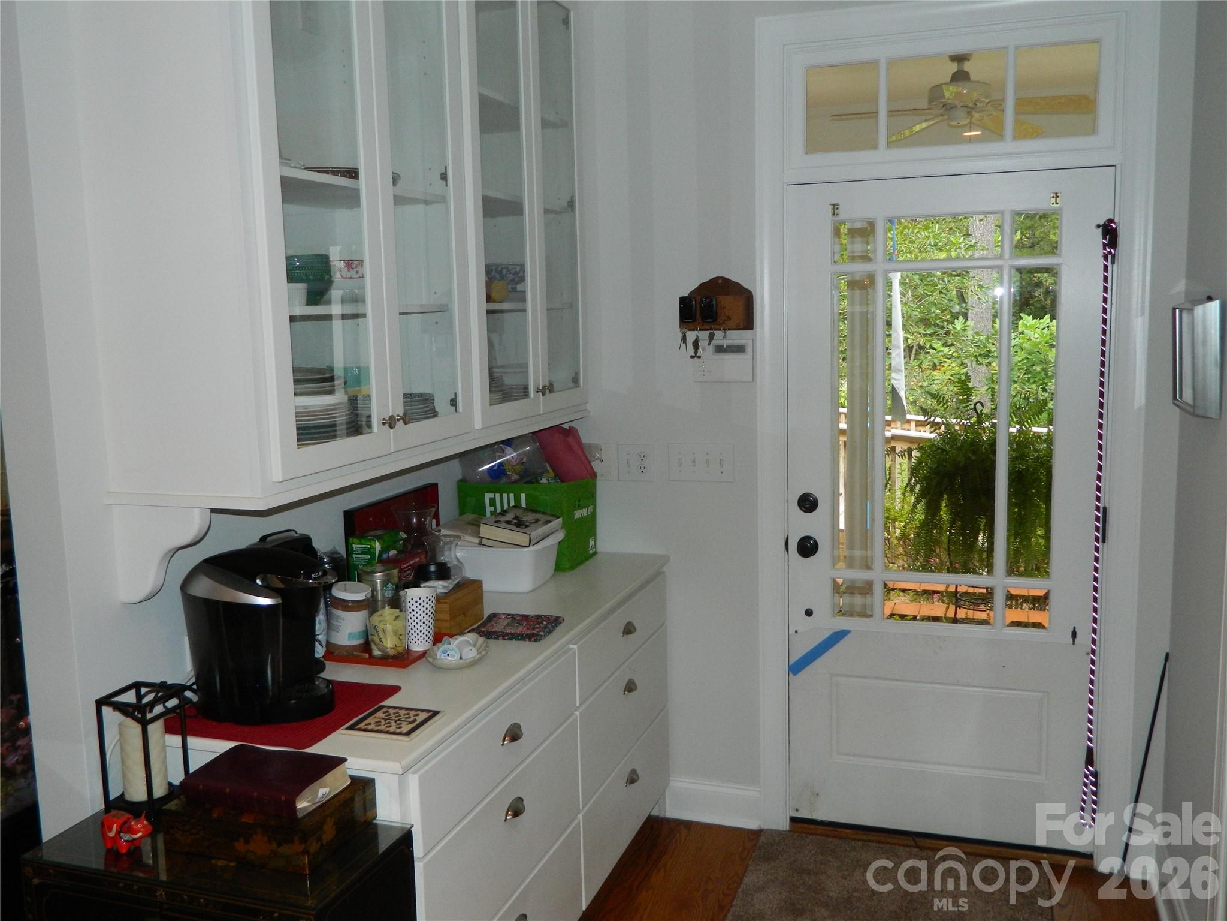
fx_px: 1099
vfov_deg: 45.4
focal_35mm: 31
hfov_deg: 58.4
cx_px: 614
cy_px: 460
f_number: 3.2
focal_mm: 5.6
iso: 200
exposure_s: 1/40
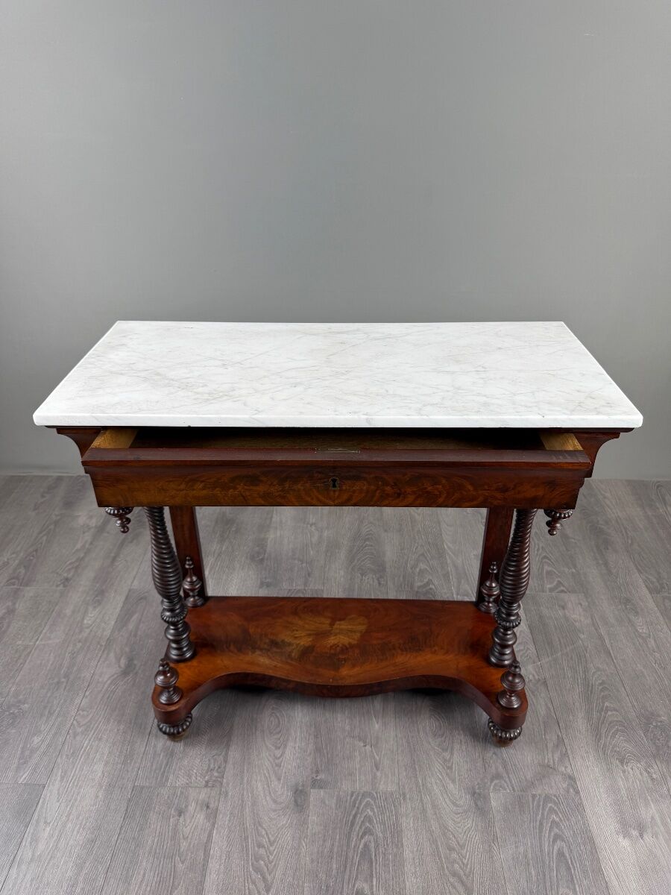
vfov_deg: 71.6
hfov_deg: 56.8
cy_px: 448
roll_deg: -0.7
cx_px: 336
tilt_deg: -31.3
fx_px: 620
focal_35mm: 24
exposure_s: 1/100
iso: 80
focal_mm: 6.76
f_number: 1.78
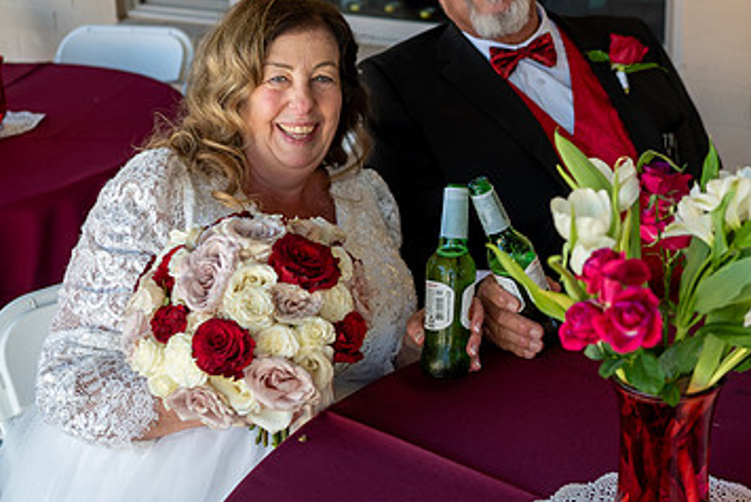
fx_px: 1190
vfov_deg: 23.7
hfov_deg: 34.6
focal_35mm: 57
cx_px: 523
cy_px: 149
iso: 100
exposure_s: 1/125
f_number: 2.8
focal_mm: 35
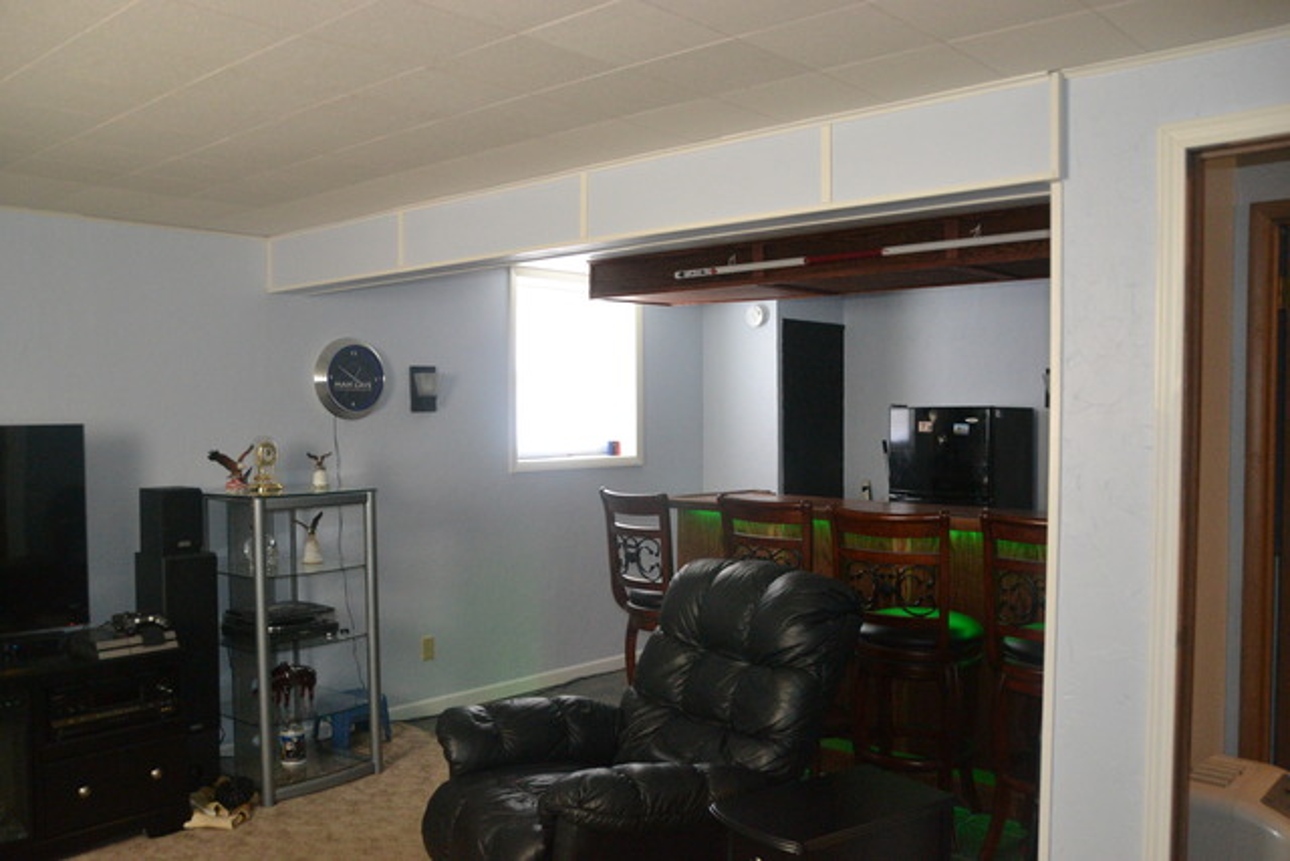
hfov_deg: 61.9
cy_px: 430
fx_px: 1075
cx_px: 645
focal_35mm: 30
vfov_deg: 43.6
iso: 2200
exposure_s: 1/60
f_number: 3.5
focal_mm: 20
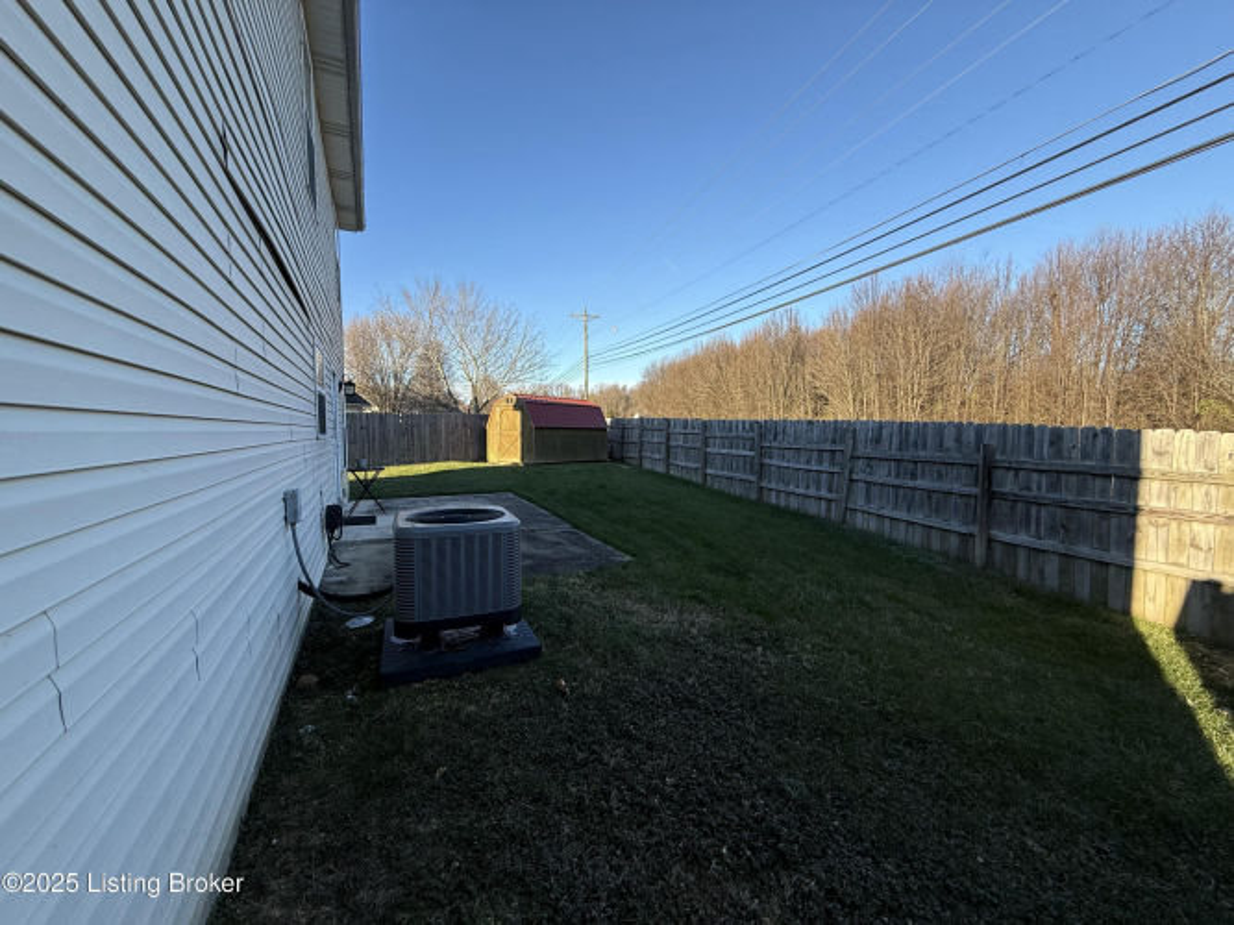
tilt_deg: -3.3
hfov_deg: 102.1
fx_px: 499
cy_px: 462
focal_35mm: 14
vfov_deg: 85.7
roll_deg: +0.4
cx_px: 617
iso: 50
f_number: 2.2
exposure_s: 1/638
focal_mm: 2.22
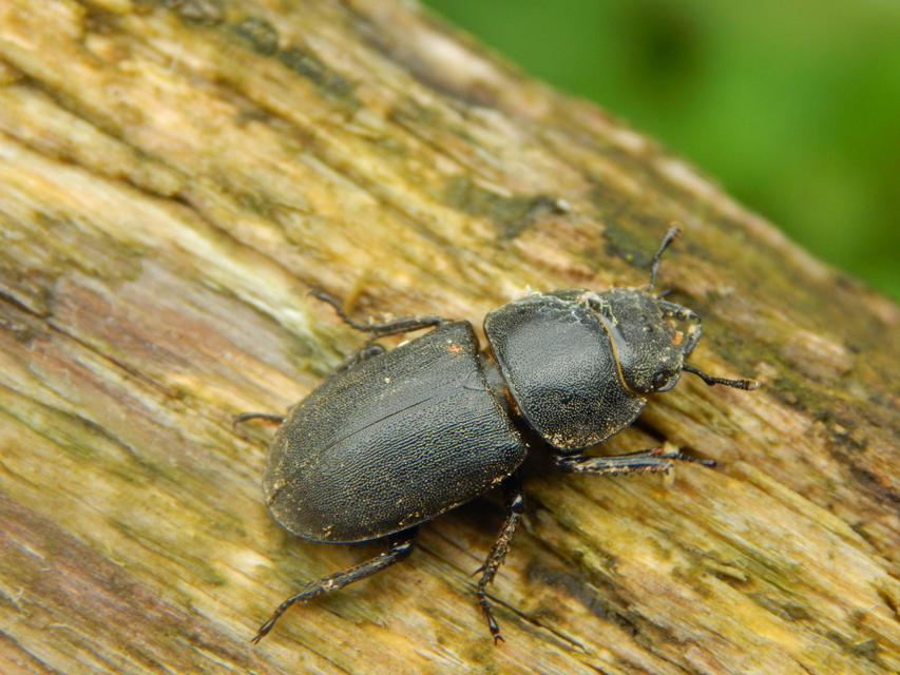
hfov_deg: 15.1
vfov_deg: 11.3
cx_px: 450
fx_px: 3406
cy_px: 338
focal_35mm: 131
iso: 320
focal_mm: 23.4
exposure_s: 1/250
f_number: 4.8
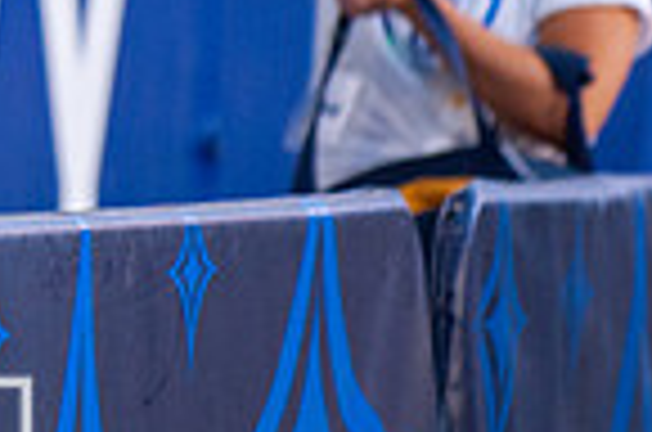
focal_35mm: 881
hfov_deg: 2.3
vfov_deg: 1.6
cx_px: -418
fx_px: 15921
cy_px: -326
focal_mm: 200
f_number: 2.8
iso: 1600
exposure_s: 1/640
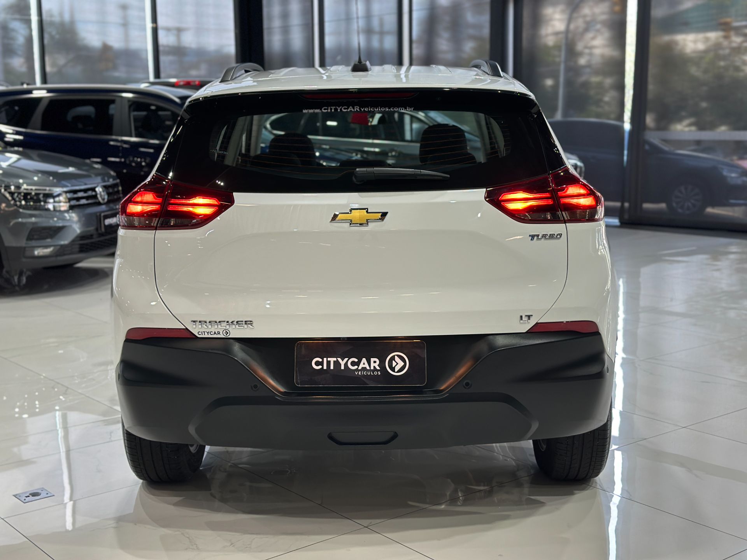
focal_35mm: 48
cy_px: 280
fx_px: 1036
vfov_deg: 30.3
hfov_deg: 39.7
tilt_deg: -9.4
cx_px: 374
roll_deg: +0.8
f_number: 1.78
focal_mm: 6.86
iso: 125
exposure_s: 1/120
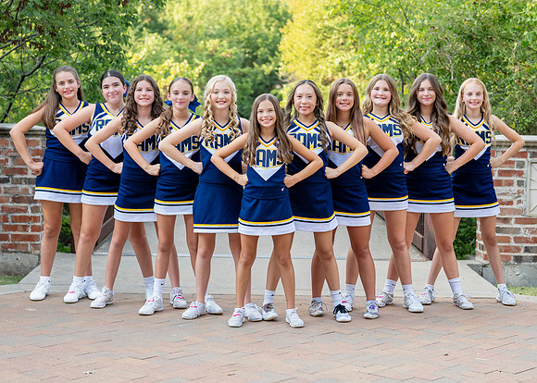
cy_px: 200
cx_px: 256
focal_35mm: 67
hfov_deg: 29.4
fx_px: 1022
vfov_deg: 21.2
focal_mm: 50
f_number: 2.5
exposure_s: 1/640
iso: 320
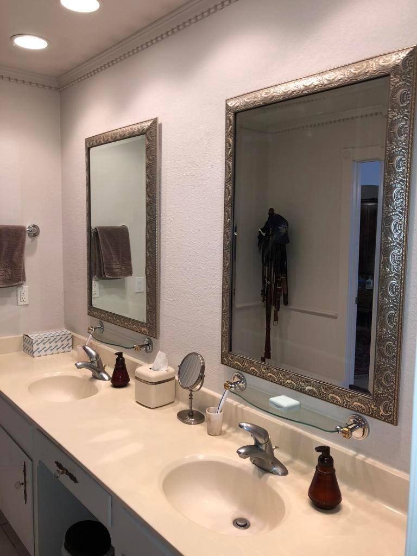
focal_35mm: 28
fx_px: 450
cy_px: 278
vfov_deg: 63.4
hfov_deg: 49.7
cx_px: 208
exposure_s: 1/19
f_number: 1.8
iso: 20
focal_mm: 3.99
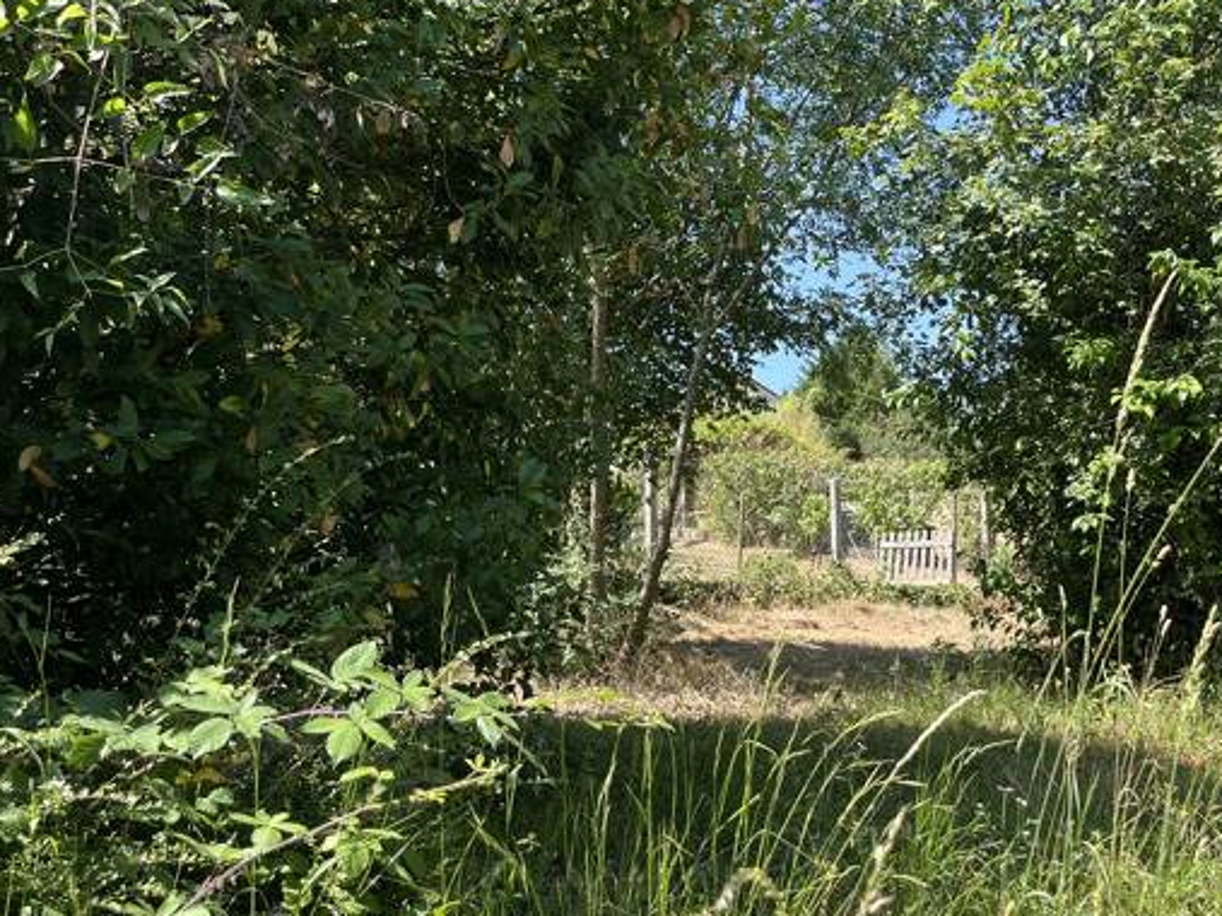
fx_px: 1447
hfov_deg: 44.3
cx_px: 909
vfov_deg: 35.1
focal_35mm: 41
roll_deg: +1.5
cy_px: 497
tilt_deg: +6.4
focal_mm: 5.1
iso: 50
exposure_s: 1/891
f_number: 1.6
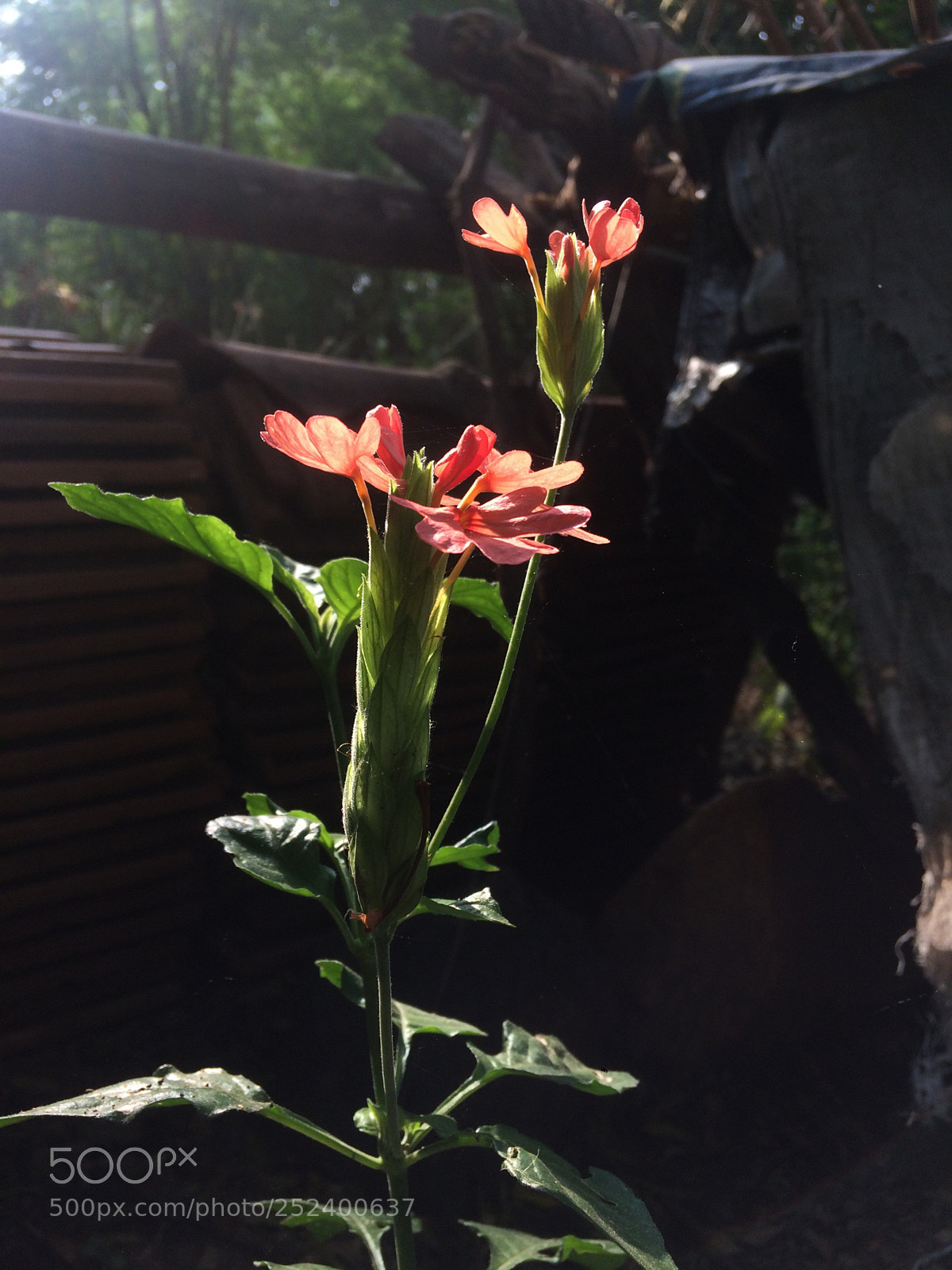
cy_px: 635
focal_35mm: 29
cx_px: 476
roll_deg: -5.9
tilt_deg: -14.3
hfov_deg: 48.2
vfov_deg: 61.7
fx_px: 1063
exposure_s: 1/394
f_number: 2.2
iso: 32
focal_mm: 4.15
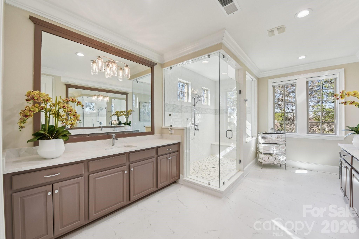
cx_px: 180
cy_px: 120
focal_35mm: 14
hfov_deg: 104.3
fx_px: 140
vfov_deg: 81.2
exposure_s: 1/60
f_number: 8
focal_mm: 14
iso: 200
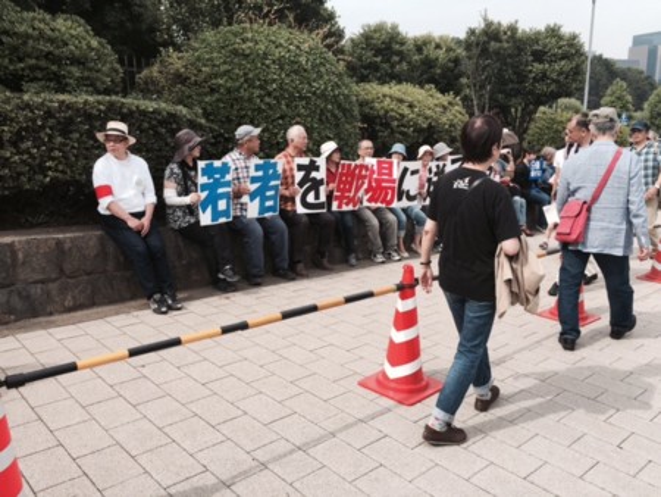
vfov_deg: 48.3
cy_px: 248
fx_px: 554
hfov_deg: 61.6
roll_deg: -0.3
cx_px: 330
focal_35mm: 29
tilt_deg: -13.2
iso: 32
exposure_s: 1/879
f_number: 2.2
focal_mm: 4.15
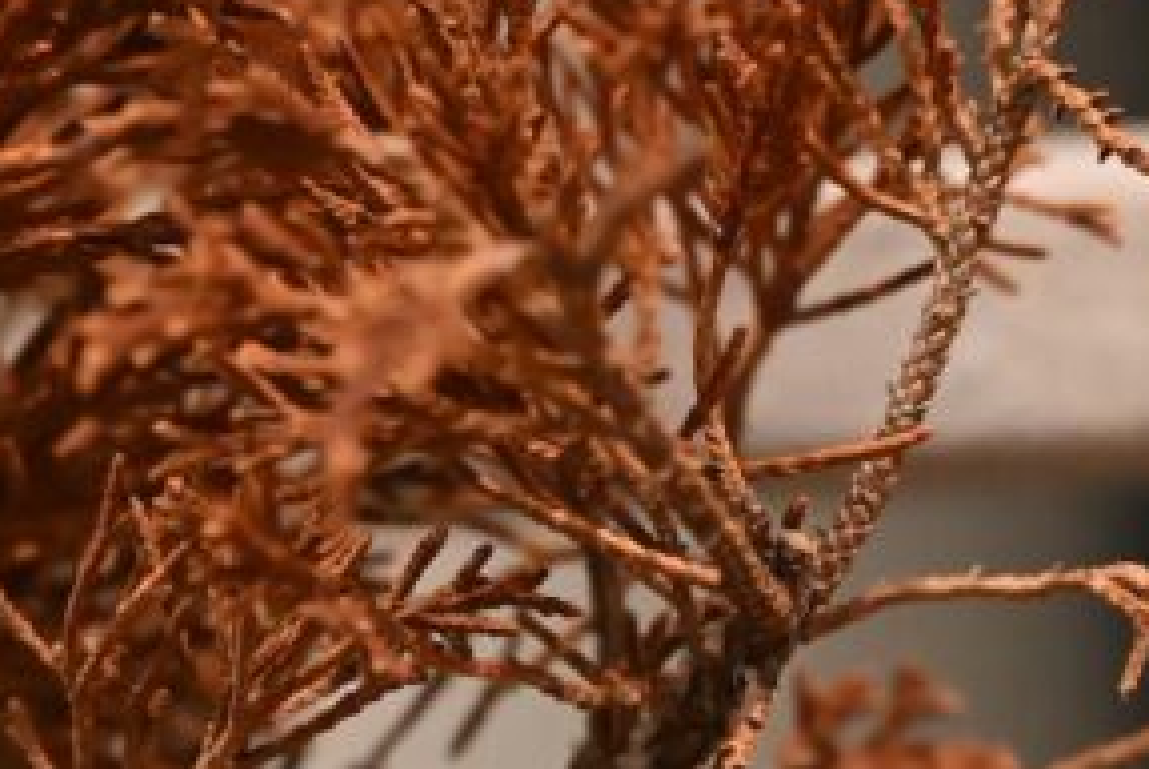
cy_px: 1312
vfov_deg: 8.1
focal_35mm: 164
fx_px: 5240
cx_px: -140
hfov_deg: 12.3
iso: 8000
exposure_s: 1/30
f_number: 4
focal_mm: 46
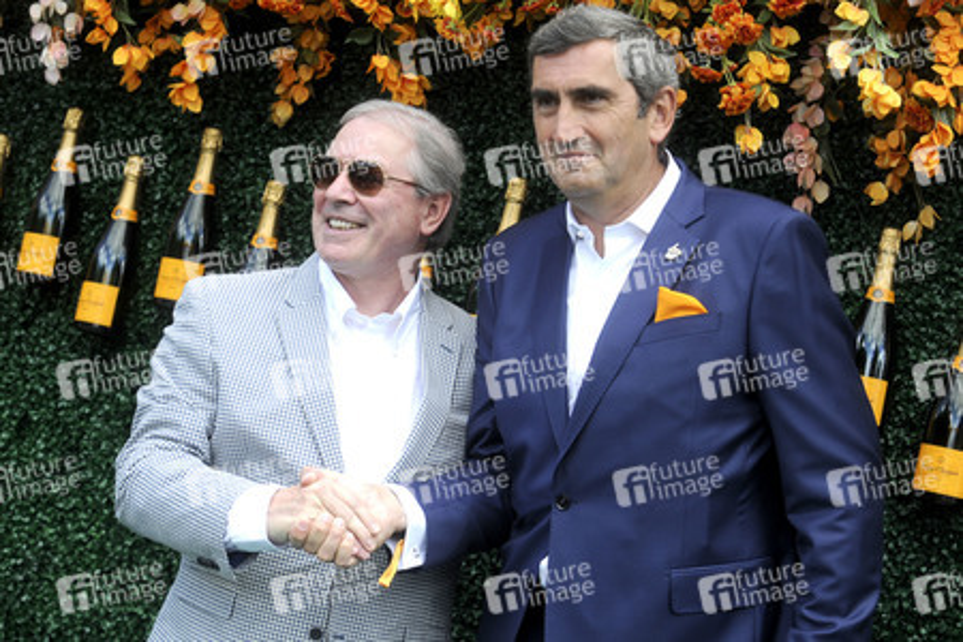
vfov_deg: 17.1
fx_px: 2140
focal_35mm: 80
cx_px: 482
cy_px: 321
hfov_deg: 25.4
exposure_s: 1/640
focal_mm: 80
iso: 640
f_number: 7.1
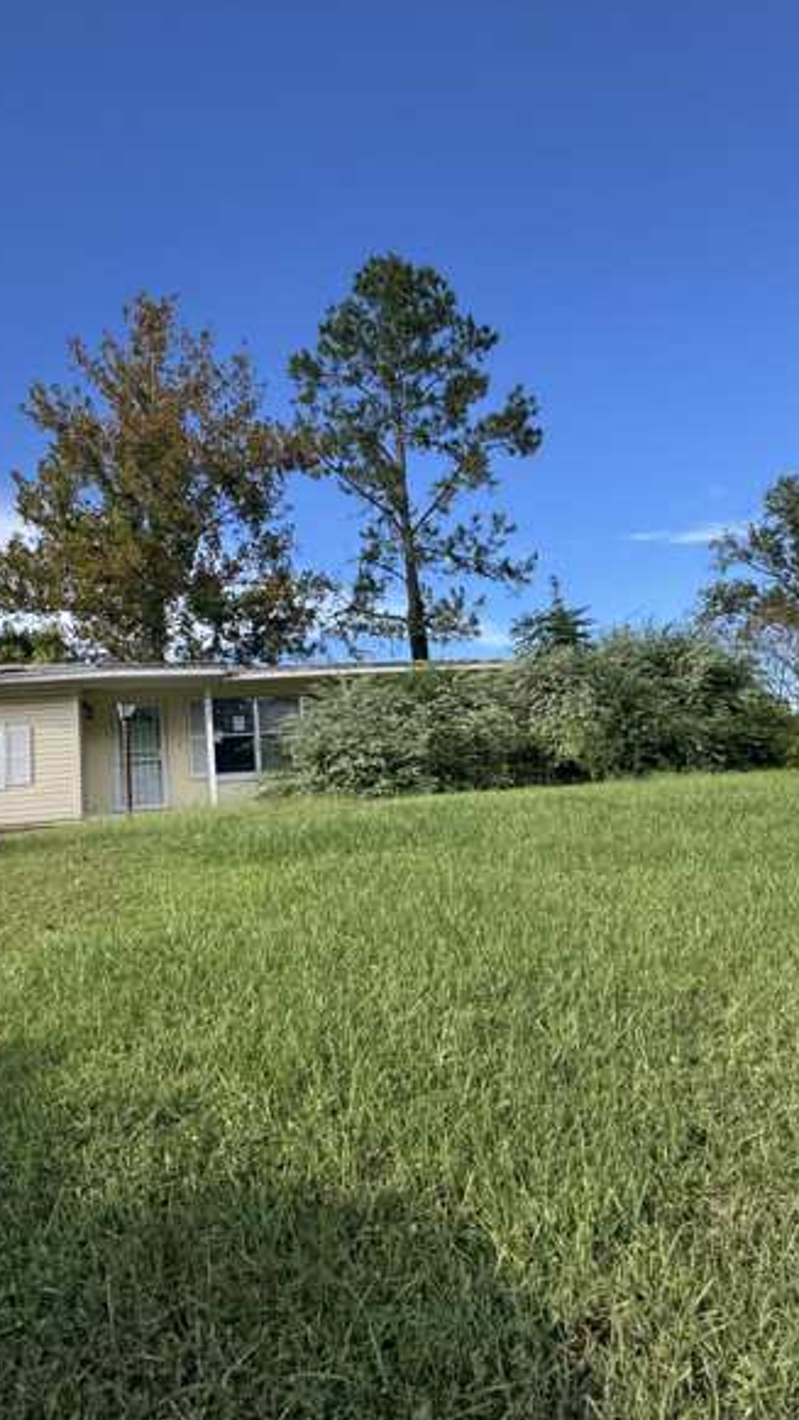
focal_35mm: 21
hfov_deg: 53.5
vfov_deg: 83.8
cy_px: 706
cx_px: 357
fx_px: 791
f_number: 2.2
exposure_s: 1/600
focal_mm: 2.22
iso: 50
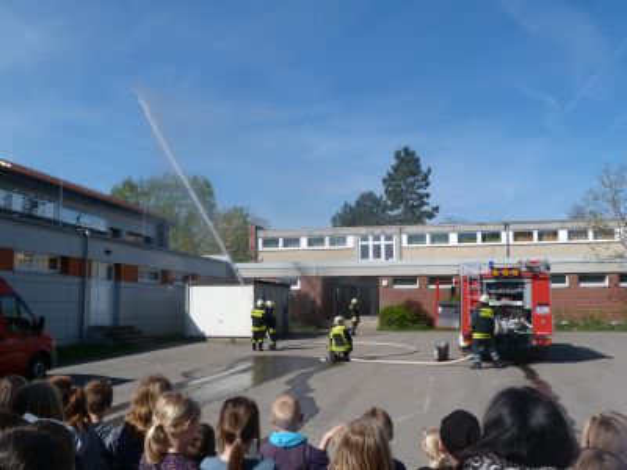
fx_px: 598
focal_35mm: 33
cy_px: 235
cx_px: 314
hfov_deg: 55.4
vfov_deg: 42.9
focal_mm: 5.9
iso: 80
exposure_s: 1/400
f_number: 5.6
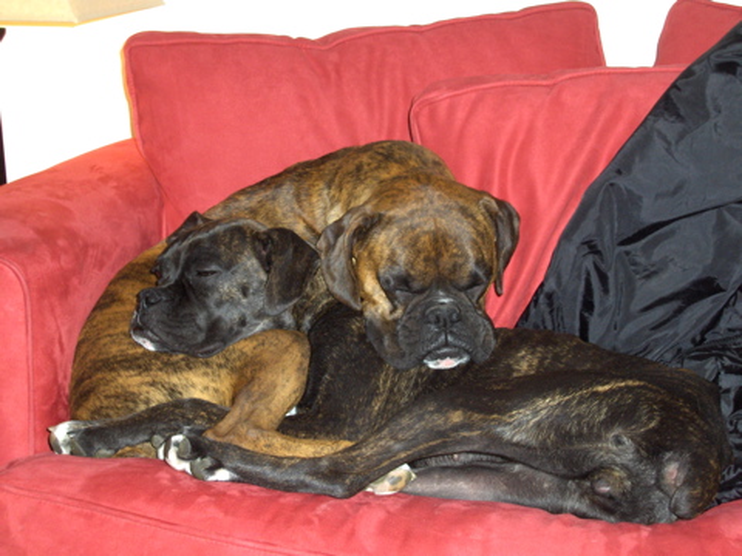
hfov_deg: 28.6
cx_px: 371
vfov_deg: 21.6
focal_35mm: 68
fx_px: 1458
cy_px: 278
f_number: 3.5
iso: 192
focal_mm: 11.2
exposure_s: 1/90
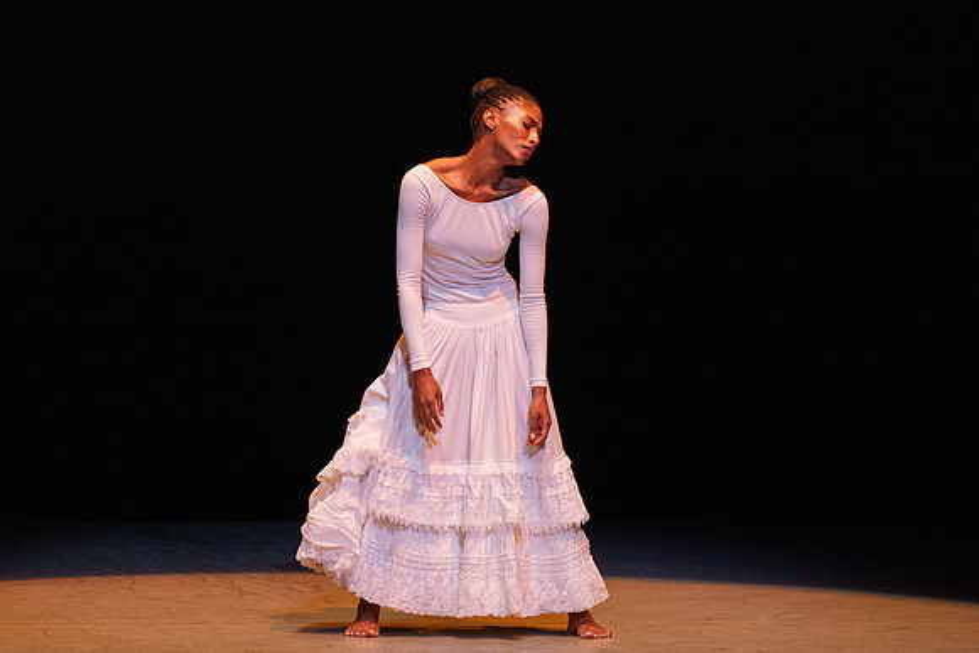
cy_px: 287
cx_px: 459
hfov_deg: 4.2
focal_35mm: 490
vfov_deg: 2.8
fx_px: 13319
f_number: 6.3
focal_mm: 400
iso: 5000
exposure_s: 1/400
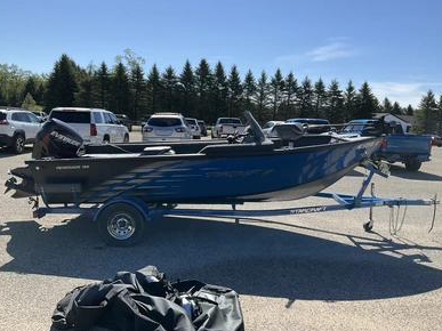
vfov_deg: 46.8
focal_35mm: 30
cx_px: 217
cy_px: 162
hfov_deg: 60.0
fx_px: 383
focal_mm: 3
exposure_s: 1/1912
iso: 25
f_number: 1.8
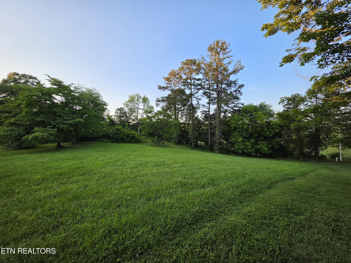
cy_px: 132
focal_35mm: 13
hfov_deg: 106.2
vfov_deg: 89.9
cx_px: 176
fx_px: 132
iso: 32
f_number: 1.9
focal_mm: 2.2
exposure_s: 1/326
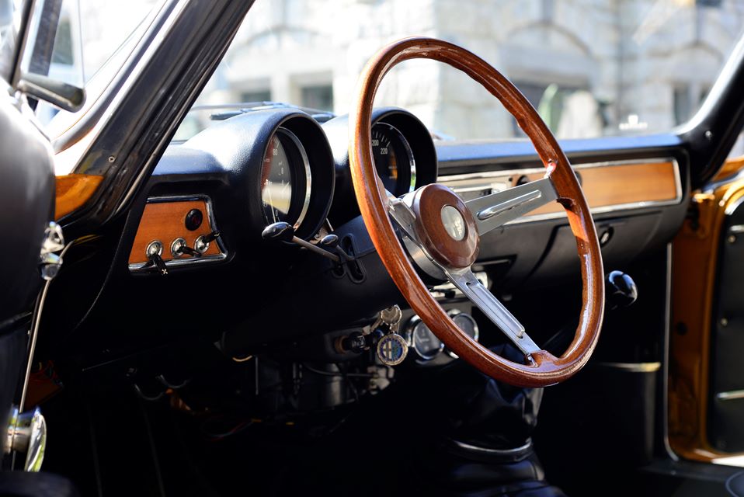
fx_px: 1365
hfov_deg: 30.5
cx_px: 372
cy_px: 248
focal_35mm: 66
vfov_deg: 20.6
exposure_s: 1/100
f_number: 5.6
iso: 200
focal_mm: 66
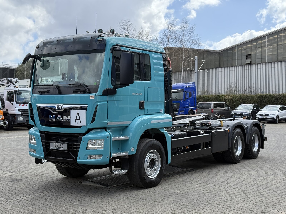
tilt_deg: +2.7
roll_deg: +0.6
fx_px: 397
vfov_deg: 30.3
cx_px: 143
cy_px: 107
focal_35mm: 48
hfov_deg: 39.7
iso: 64
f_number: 1.78
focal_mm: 6.76
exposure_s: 1/1543
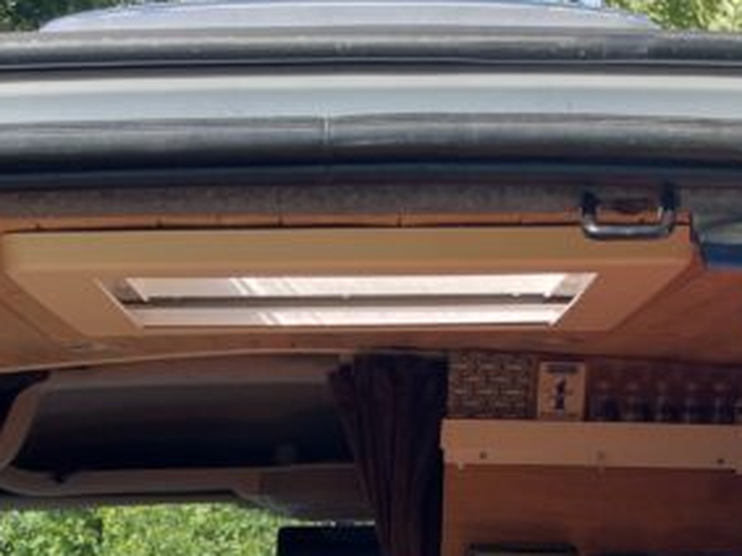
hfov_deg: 20.8
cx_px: 270
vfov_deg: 12.6
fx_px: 2014
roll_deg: +2.5
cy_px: 1298
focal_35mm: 94
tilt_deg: -22.0
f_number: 1.6
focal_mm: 4.2
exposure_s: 1/744
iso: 32
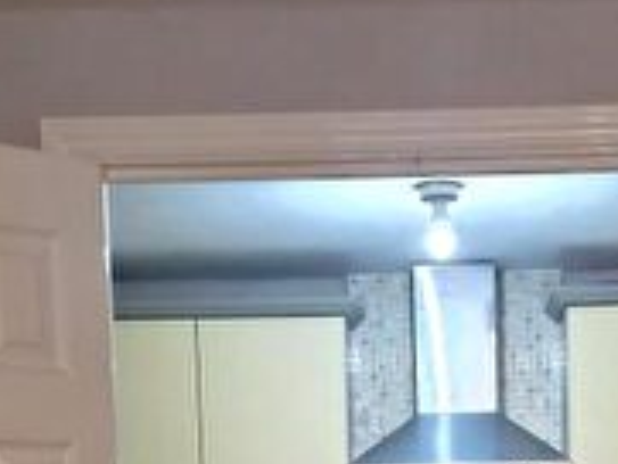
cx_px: 417
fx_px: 1590
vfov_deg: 15.0
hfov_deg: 21.9
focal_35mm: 89
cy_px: 769
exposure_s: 1/100
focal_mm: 5.4
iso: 800
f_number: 1.8
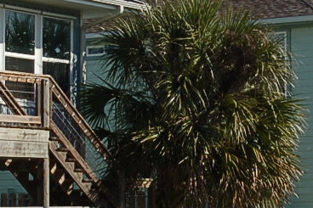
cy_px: 101
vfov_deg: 7.2
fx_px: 1652
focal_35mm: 190
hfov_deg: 10.8
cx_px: 219
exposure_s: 1/400
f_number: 10
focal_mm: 31
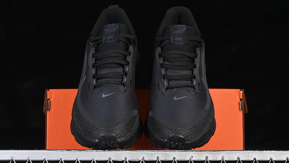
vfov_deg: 15.3
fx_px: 605
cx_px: 144
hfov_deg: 26.9
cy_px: 90
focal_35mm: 79
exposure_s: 1/60
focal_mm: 50
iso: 160
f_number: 6.3
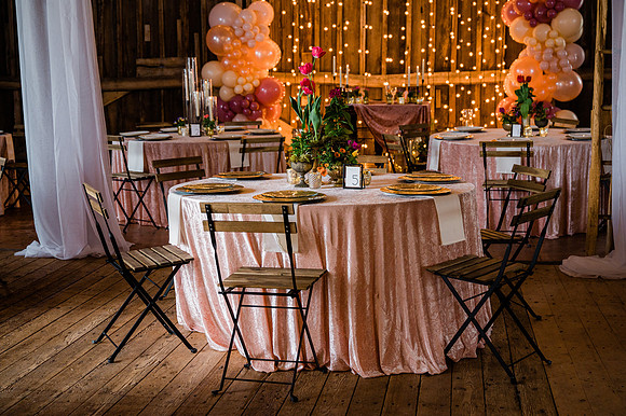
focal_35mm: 52
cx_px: 313
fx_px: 912
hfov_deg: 37.9
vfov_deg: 25.7
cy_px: 208
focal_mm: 52
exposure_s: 1/200
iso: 320
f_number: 4.5
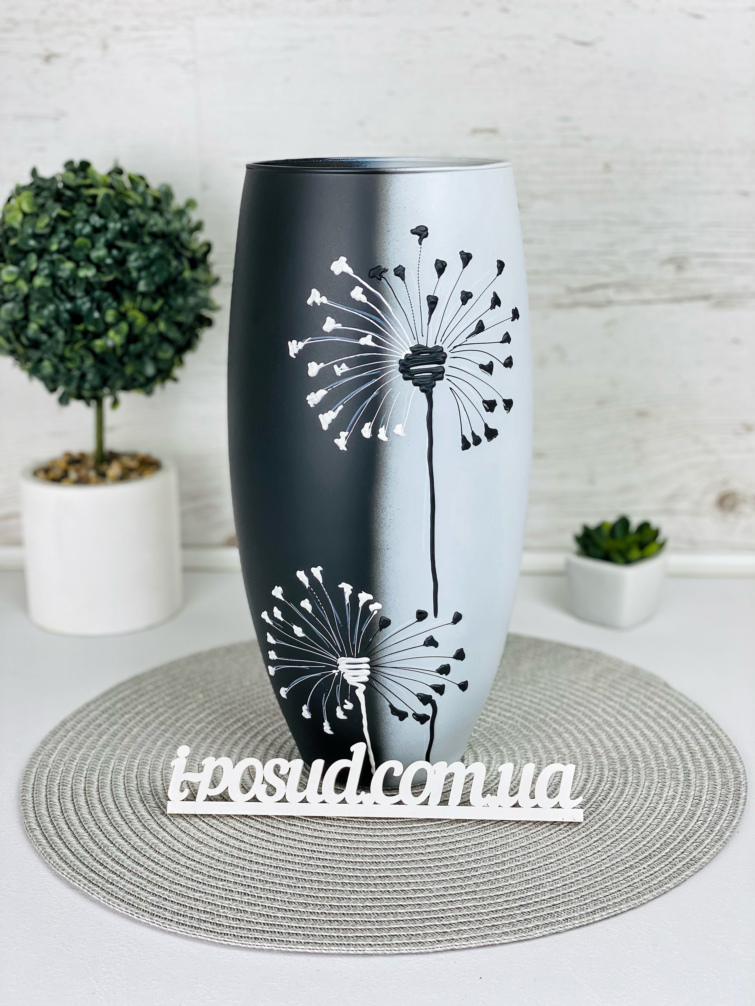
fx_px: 1512
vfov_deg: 36.8
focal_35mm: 52
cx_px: 378
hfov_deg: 28.0
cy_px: 503
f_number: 2
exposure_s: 1/158
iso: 20
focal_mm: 6
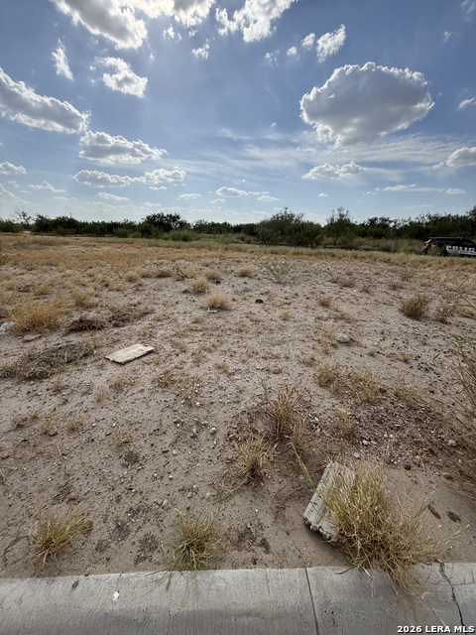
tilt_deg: -20.2
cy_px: 318
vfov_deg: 102.1
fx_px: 257
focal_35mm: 14
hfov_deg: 85.7
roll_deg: +1.8
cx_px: 238
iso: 64
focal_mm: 2.22
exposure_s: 1/3460
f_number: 2.2
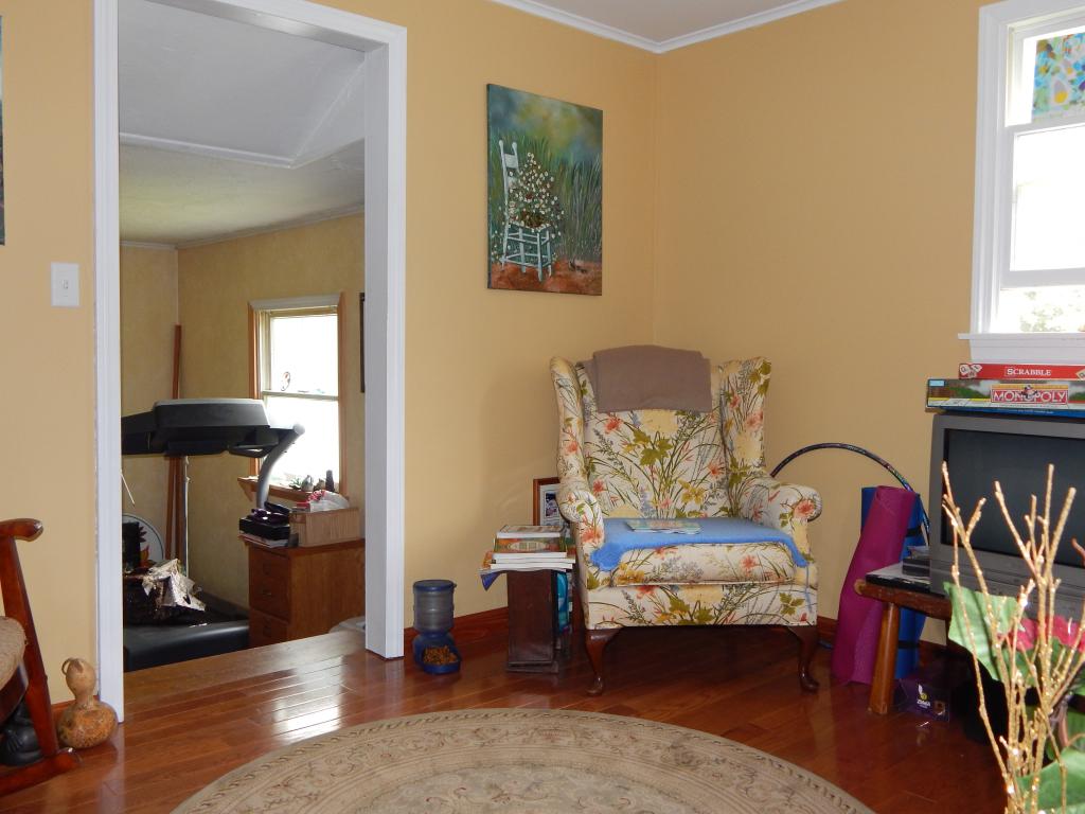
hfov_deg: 58.4
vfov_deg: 45.4
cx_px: 542
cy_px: 407
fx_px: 972
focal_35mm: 31
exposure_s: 1/30
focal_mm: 5.6
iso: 200
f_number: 3.2
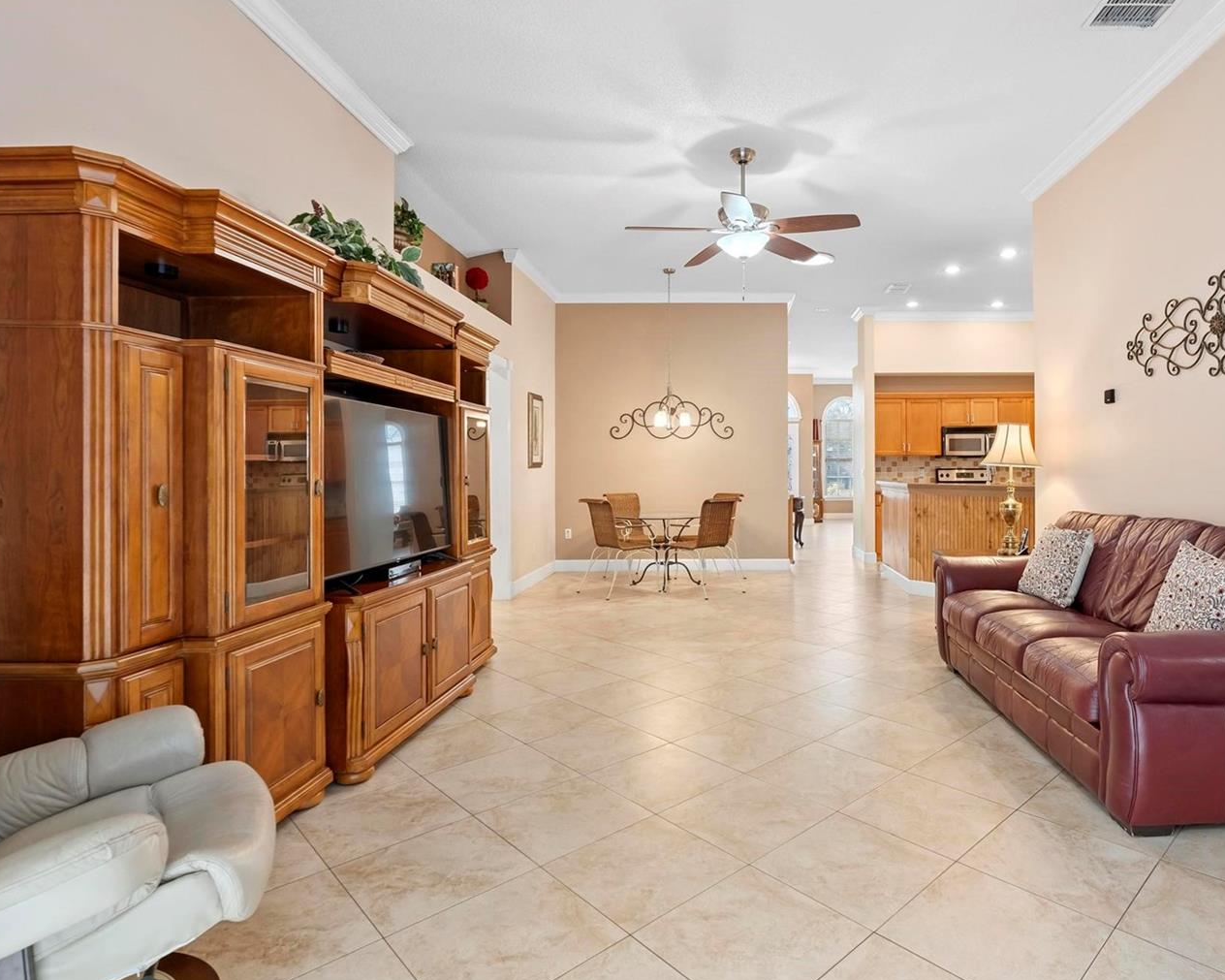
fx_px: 689
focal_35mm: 19
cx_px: 749
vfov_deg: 70.8
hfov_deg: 82.0
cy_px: 478
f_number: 8
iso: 800
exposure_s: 1/3
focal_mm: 16
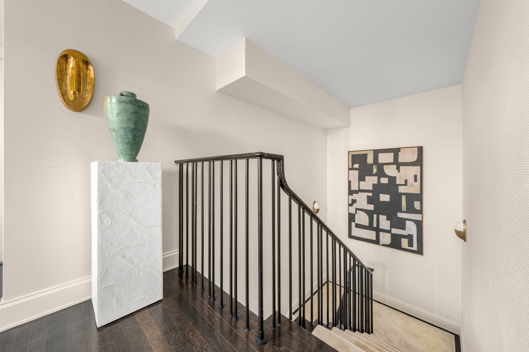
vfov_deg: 85.4
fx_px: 191
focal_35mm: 13
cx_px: 264
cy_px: 176
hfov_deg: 108.3
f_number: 11
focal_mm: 13
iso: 640
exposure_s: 2
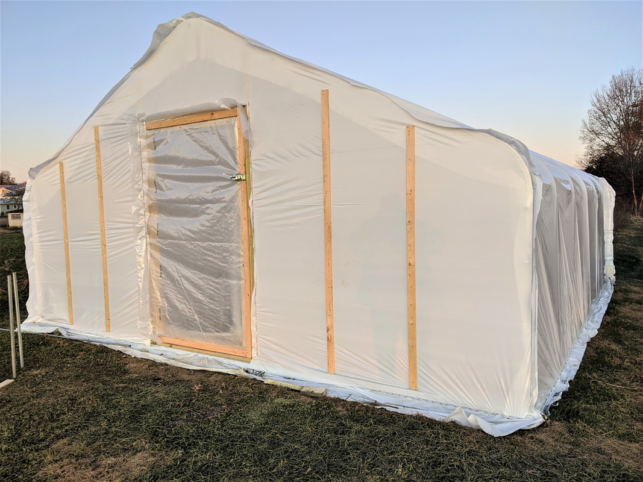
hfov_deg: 65.3
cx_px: 322
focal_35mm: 27
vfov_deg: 51.3
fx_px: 501
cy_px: 241
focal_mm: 4.44
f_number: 1.8
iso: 68
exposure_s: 1/192
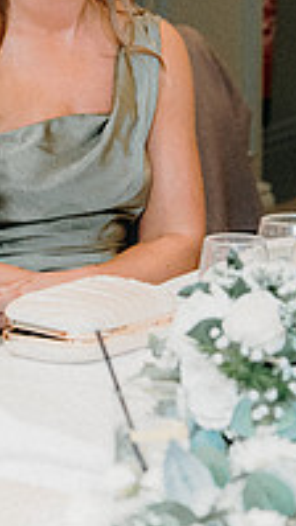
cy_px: 112
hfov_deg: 3.8
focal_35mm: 320
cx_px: 24
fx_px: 4463
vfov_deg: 6.7
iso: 2500
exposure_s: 1/160
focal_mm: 70
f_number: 3.5
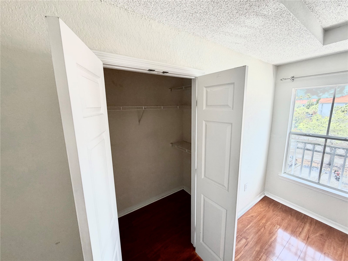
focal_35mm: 14
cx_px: 174
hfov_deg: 102.1
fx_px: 141
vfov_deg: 85.7
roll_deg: +1.4
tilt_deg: -10.0
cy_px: 130
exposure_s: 1/121
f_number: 2.2
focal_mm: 2.22
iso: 125
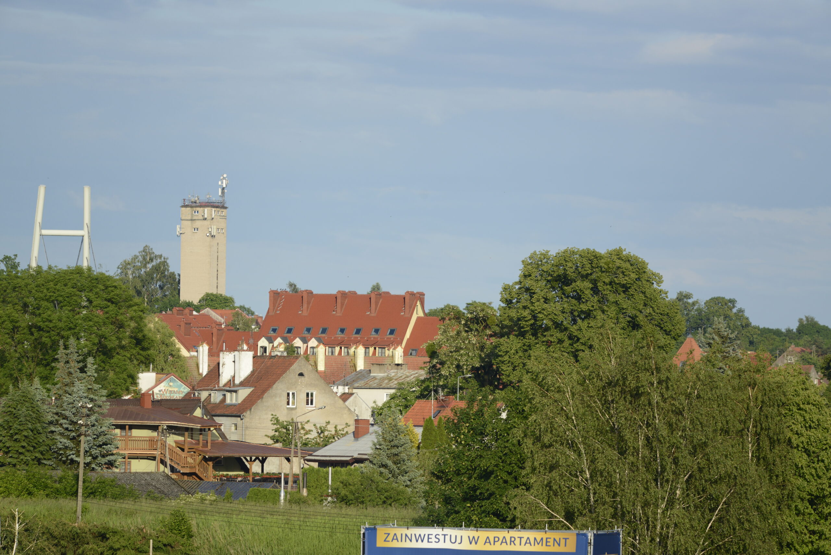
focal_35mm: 280
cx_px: 416
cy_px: 278
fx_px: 6466
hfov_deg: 7.4
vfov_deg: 4.9
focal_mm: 280
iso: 450
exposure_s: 1/1600
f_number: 5.6
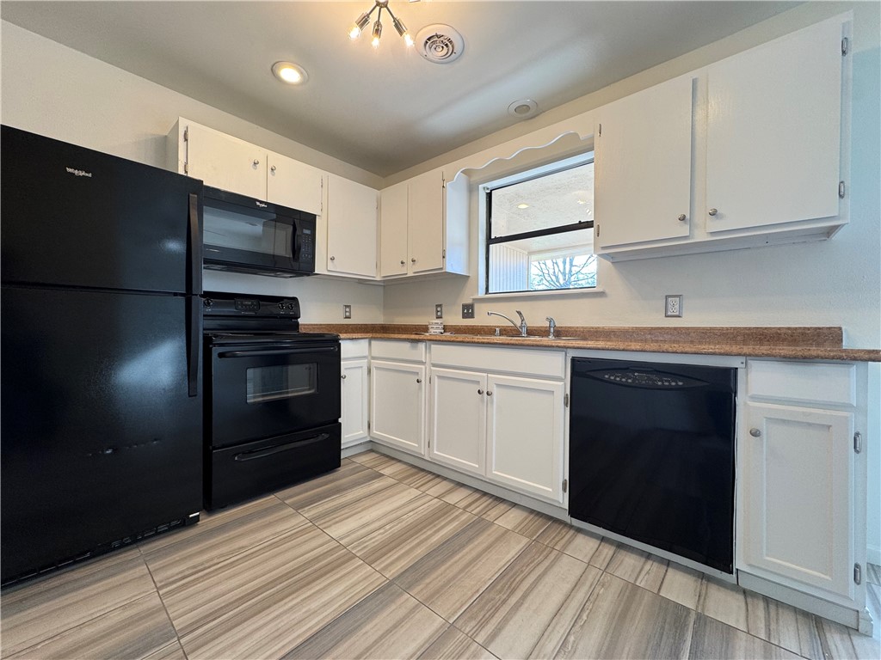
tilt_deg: -0.7
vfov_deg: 85.7
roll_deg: -0.5
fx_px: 356
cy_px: 330
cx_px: 440
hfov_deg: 102.1
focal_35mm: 14
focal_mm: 2.22
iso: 100
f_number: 2.2
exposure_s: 1/120
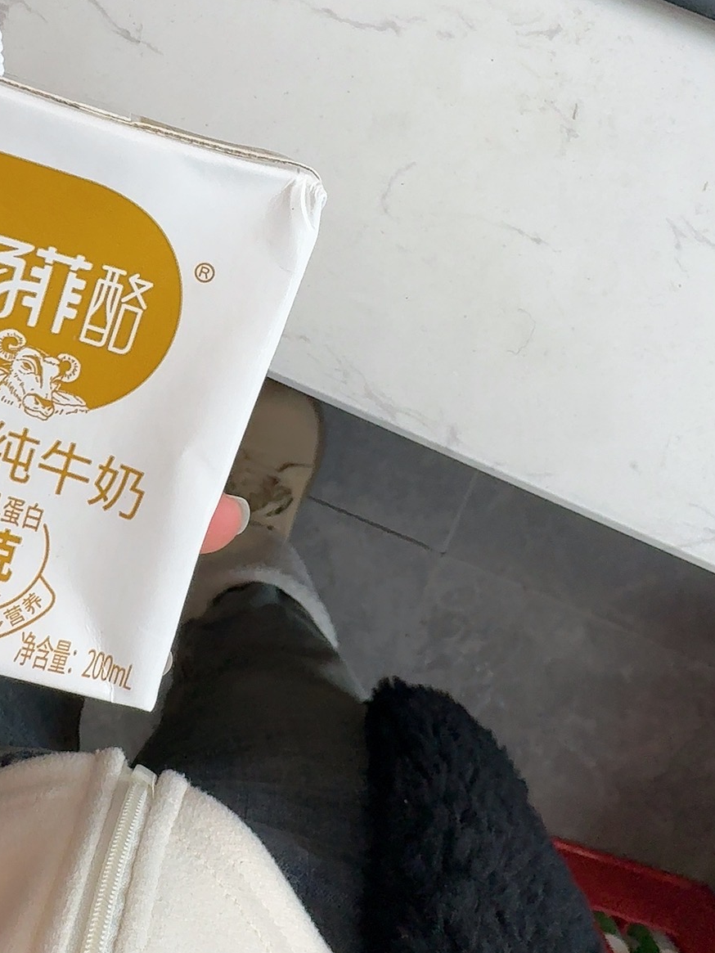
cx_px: 245
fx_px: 854
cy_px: 281
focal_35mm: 31
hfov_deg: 44.9
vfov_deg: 56.4
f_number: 2.2
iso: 100
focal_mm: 2.22
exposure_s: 1/120
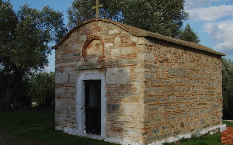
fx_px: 273
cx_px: 116
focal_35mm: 43
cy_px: 72
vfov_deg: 29.8
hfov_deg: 46.2
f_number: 13
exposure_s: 1/125
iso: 100
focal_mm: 28
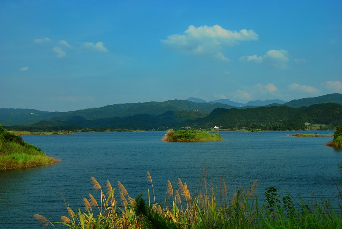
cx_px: 171
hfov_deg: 44.9
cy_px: 114
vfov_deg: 31.0
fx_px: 414
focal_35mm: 44
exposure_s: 1/320
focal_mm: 29
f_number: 11
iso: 100
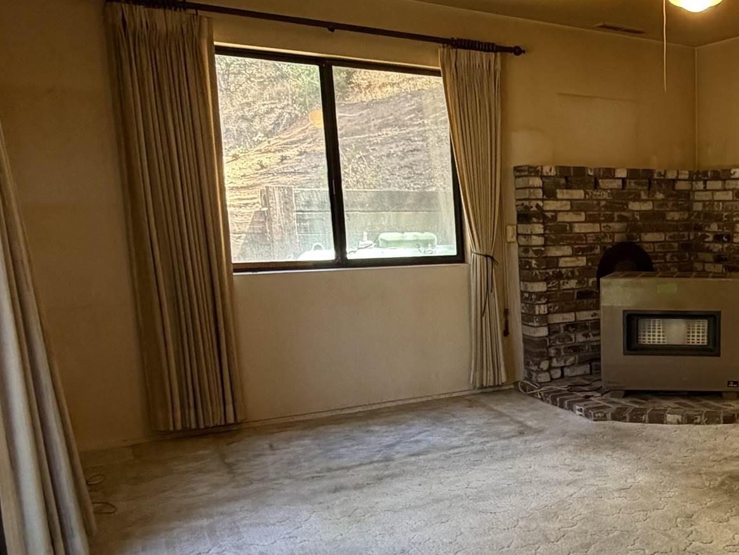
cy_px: 347
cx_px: 717
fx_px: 790
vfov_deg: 38.4
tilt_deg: -10.0
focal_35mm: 37
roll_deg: -0.1
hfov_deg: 43.8
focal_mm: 2.22
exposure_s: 1/120
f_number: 2.2
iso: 250
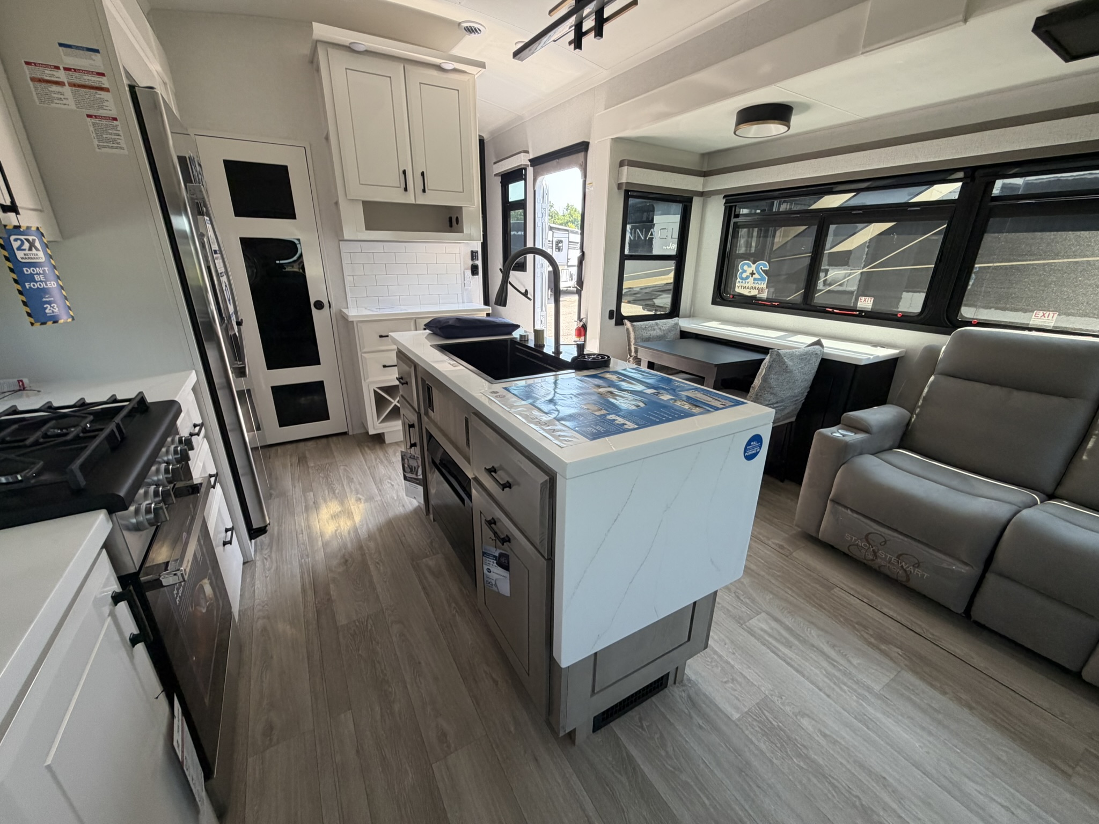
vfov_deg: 85.7
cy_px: 412
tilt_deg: -19.7
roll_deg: -0.9
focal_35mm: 14
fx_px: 444
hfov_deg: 102.1
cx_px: 550
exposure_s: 1/121
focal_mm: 2.22
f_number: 2.2
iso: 160
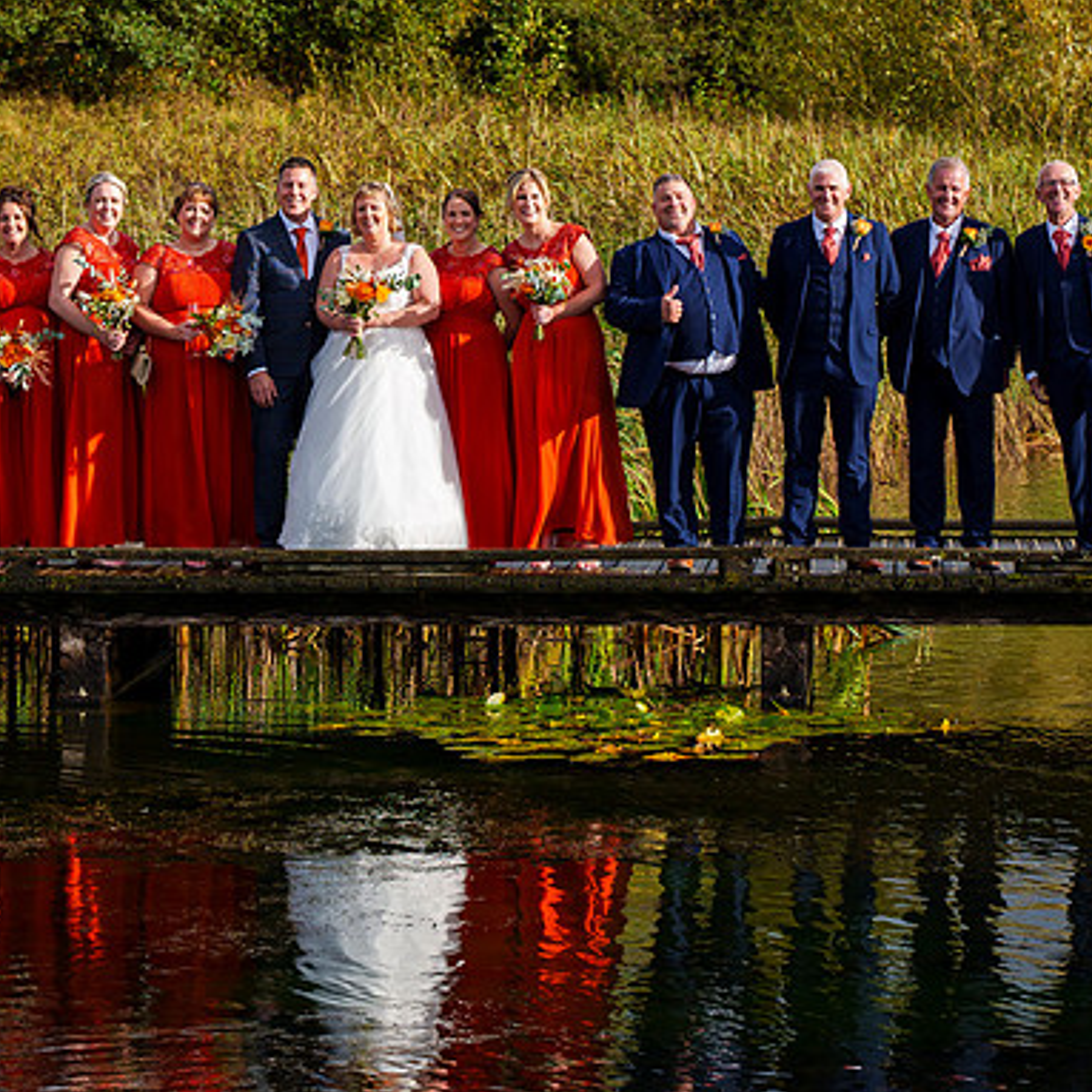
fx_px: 5639
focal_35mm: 158
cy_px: 225
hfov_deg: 11.1
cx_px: 404
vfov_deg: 11.0
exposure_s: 1/1250
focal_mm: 75
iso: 250
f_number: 4.5
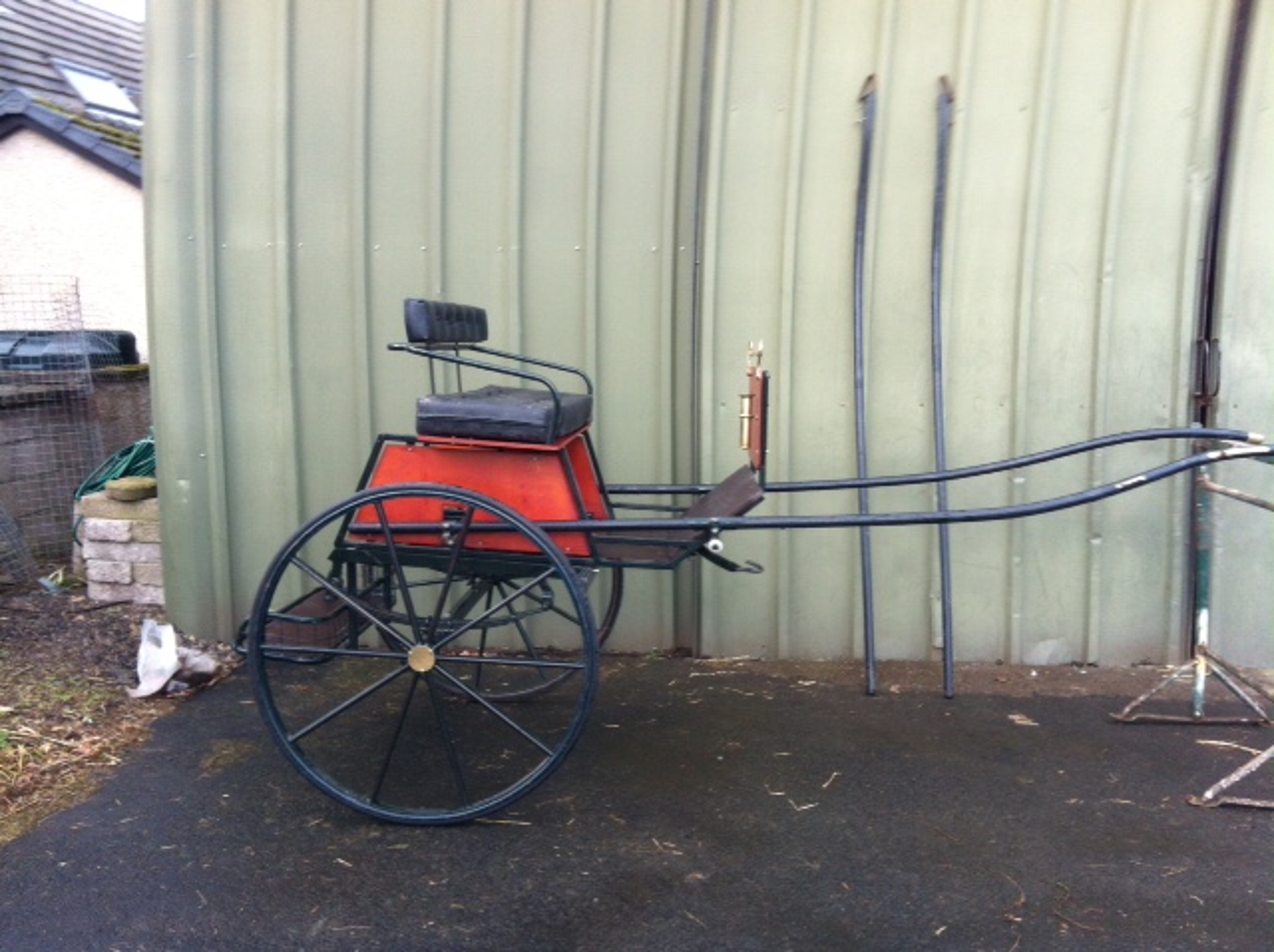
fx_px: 1286
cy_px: 476
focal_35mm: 35
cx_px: 637
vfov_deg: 40.6
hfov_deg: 52.7
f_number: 2.8
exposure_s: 1/120
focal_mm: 3.85
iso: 100
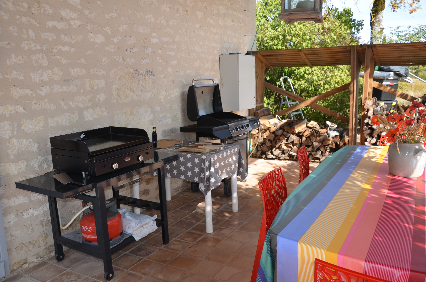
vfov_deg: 41.5
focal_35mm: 32
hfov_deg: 59.6
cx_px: 213
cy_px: 141
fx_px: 372
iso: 100
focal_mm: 21
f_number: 5
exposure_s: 1/200
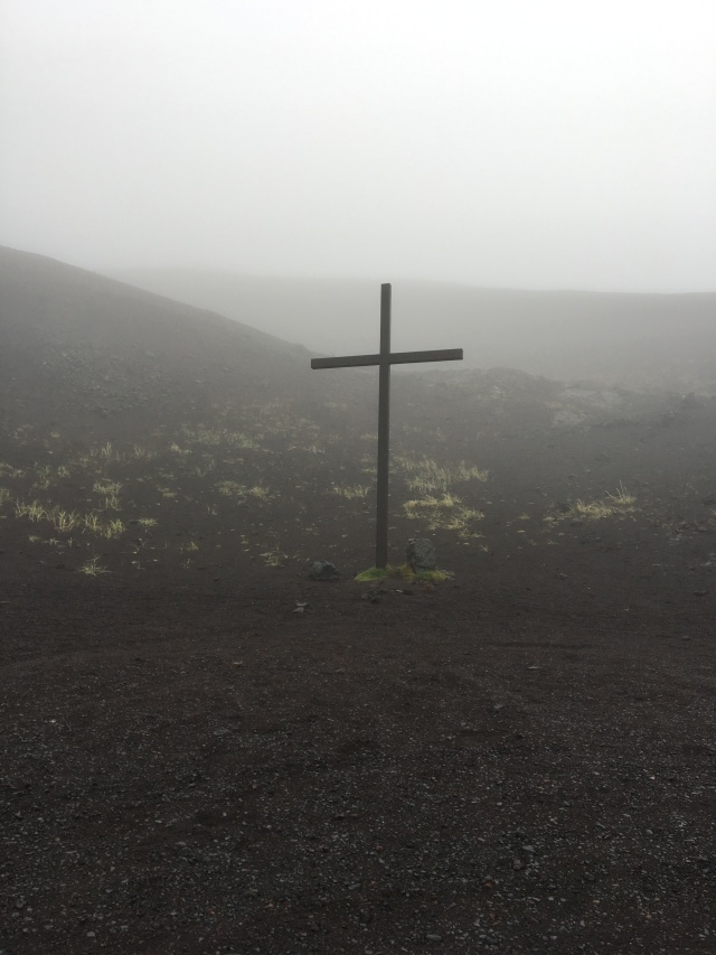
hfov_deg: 48.2
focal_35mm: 29
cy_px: 478
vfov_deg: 61.7
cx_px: 358
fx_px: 800
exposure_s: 1/183
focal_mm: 4.15
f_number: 2.2
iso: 25
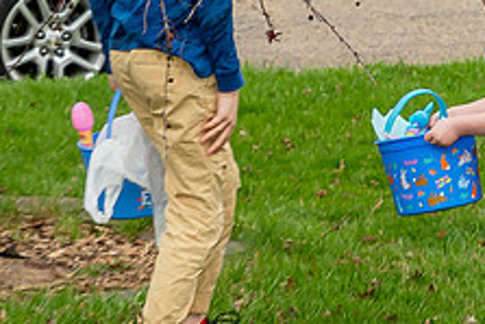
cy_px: 122
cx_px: 277
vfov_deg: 6.9
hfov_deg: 10.4
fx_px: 2669
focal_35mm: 198
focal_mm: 32
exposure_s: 1/200
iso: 250
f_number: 4
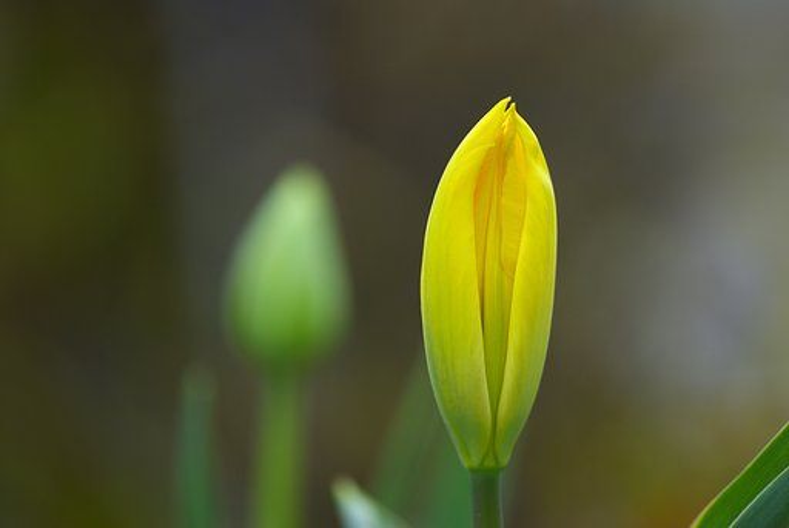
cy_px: 264
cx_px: 394
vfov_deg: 5.1
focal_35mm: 270
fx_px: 5926
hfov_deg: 7.6
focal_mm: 180
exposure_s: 1/200
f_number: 3.5
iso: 200
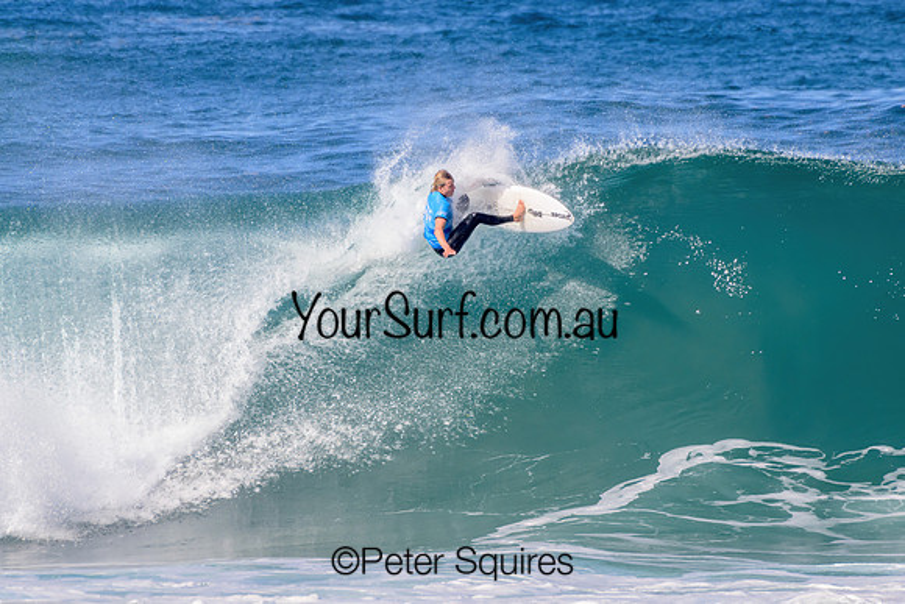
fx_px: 25144
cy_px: 302
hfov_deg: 2.1
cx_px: 452
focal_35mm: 1000
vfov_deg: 1.4
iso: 800
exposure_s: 1/1250
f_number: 11
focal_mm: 1000
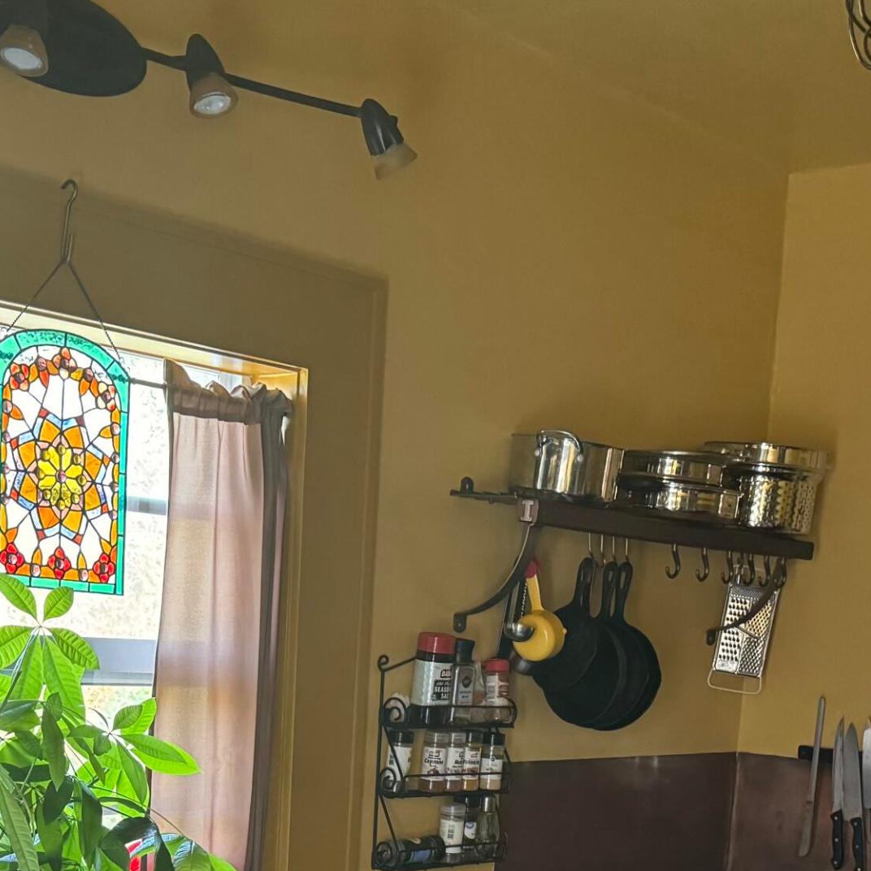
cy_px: 853
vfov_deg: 28.4
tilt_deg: -9.0
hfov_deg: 30.0
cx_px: 462
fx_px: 1623
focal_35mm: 57
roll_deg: -3.6
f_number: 1.78
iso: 800
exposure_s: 1/59
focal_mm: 6.76
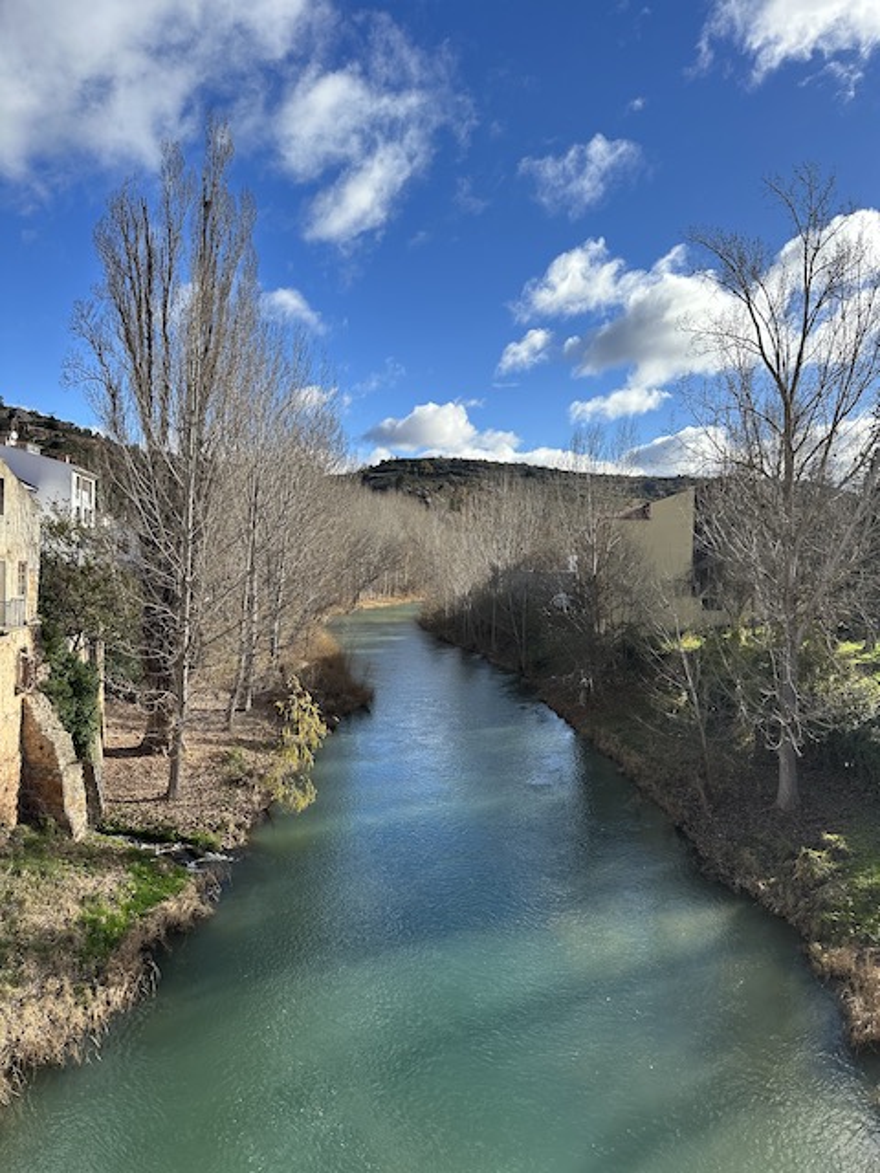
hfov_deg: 56.8
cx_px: 440
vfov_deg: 71.6
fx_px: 813
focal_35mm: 24
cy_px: 586
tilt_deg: -1.9
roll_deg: -2.4
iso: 80
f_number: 1.78
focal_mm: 6.86
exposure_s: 1/3472
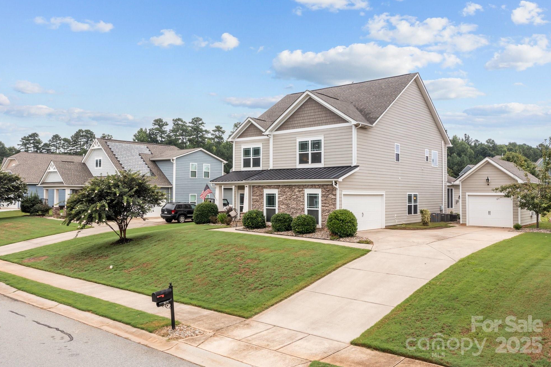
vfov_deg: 45.0
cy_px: 178
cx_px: 278
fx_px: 444
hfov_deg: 63.7
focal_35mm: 29
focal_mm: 10.26
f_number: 4.5
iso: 100
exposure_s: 1/200
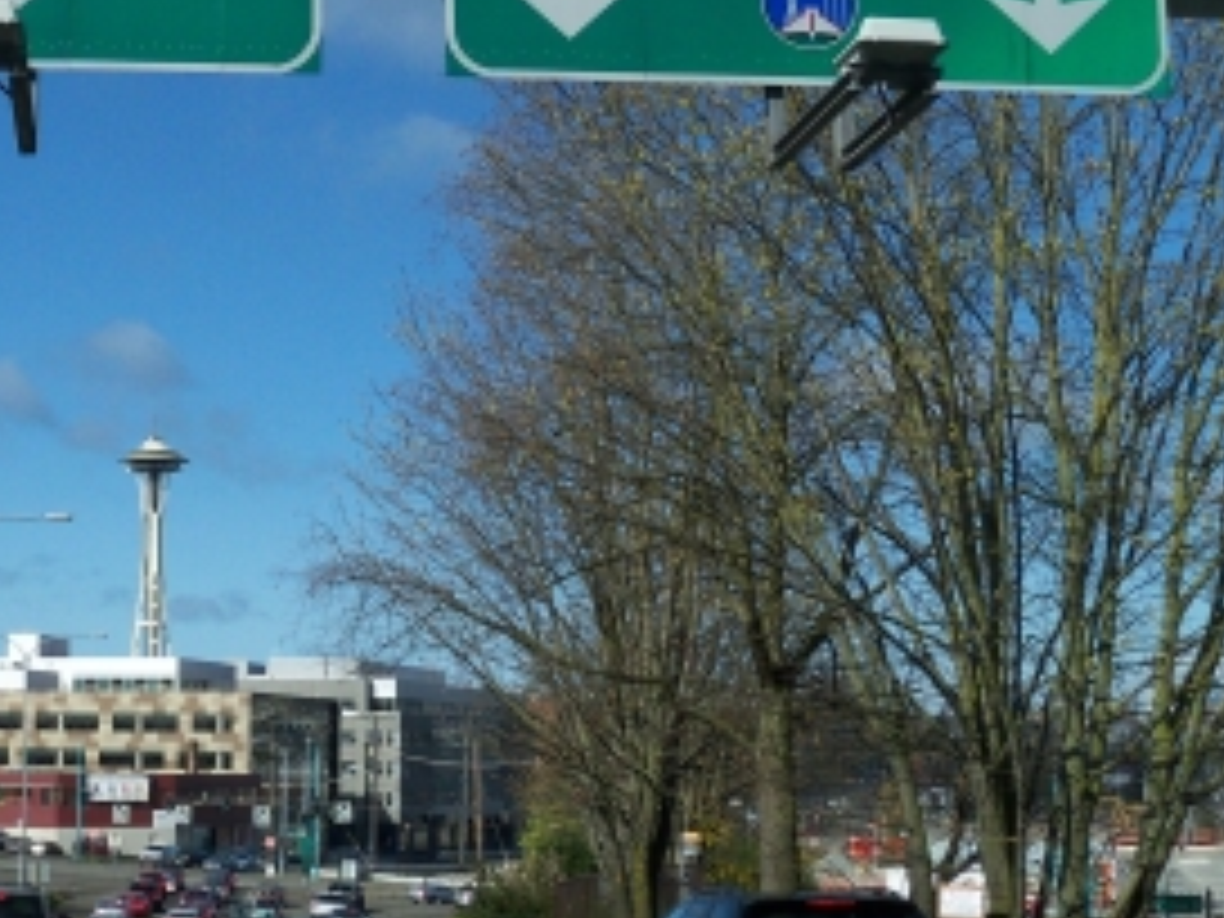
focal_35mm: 67
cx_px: 112
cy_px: 428
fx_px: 2369
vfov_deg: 21.9
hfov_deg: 27.9
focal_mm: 6.2
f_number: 3.5
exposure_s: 1/1600
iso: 125
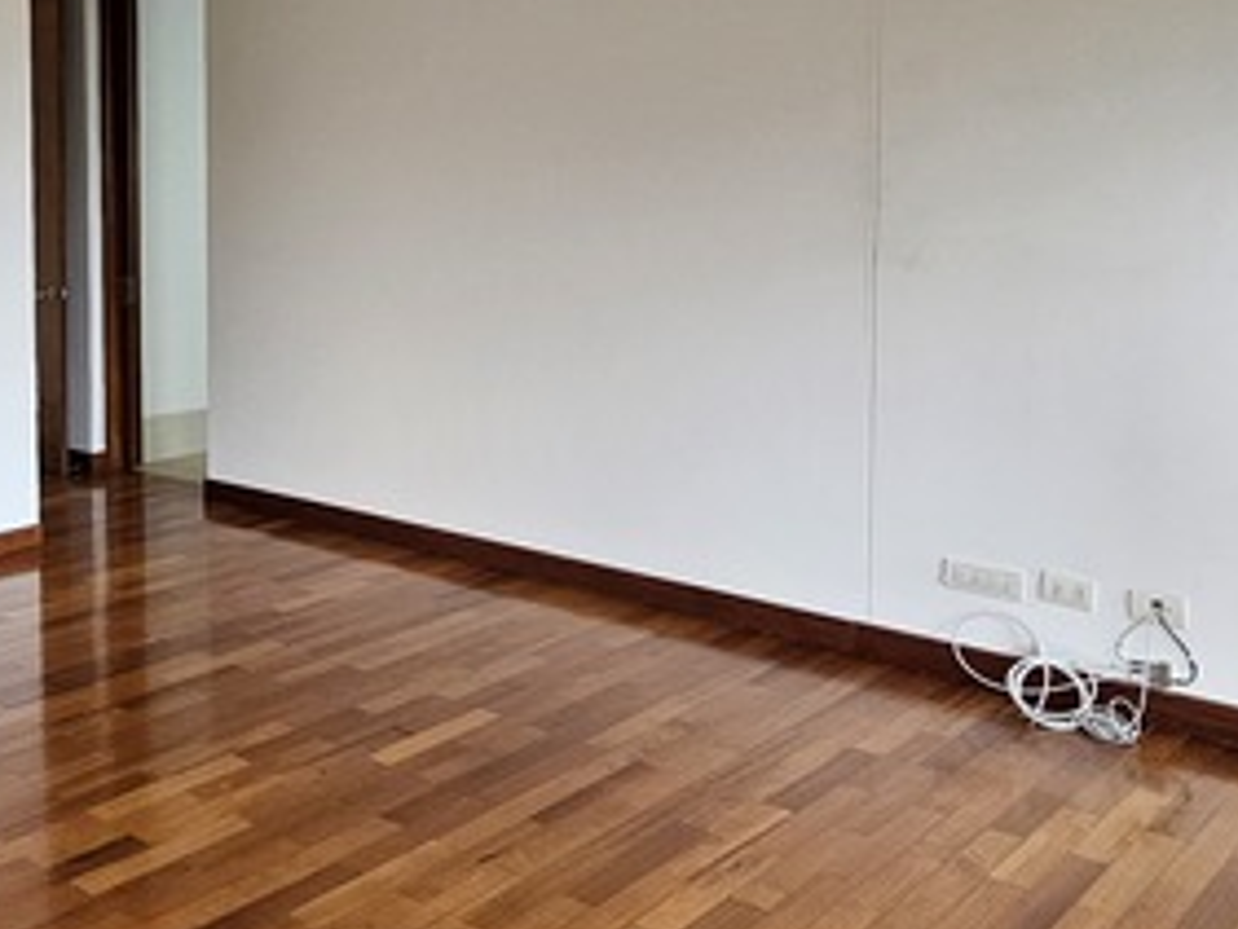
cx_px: 150
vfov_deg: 38.1
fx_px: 1324
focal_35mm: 37
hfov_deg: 45.9
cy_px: 291
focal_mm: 2.2
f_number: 2.2
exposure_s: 1/359
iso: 200
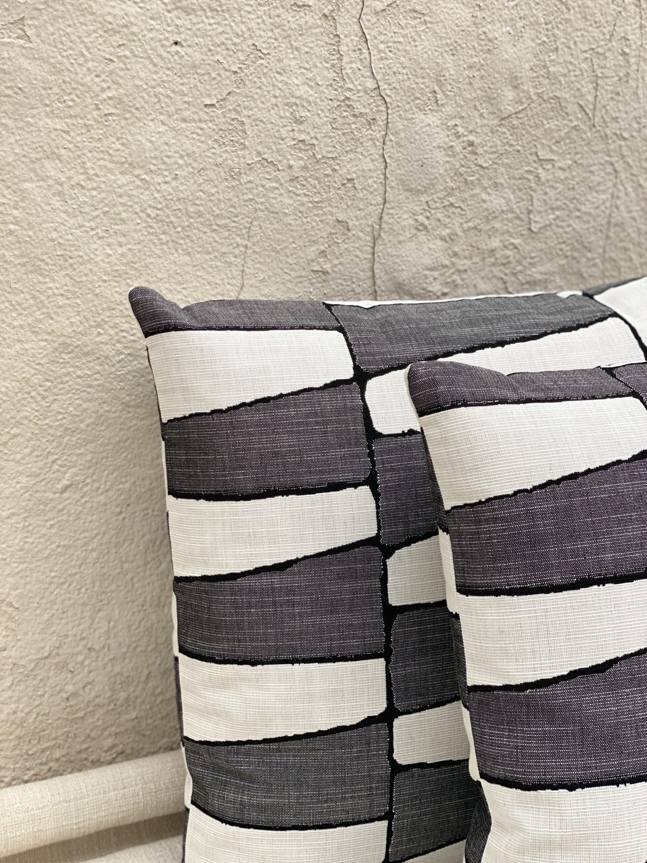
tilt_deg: -20.1
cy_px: 432
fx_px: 1296
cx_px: 324
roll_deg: -5.0
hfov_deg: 28.0
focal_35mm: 52
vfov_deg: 36.8
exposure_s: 1/122
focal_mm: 6
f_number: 2
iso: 80
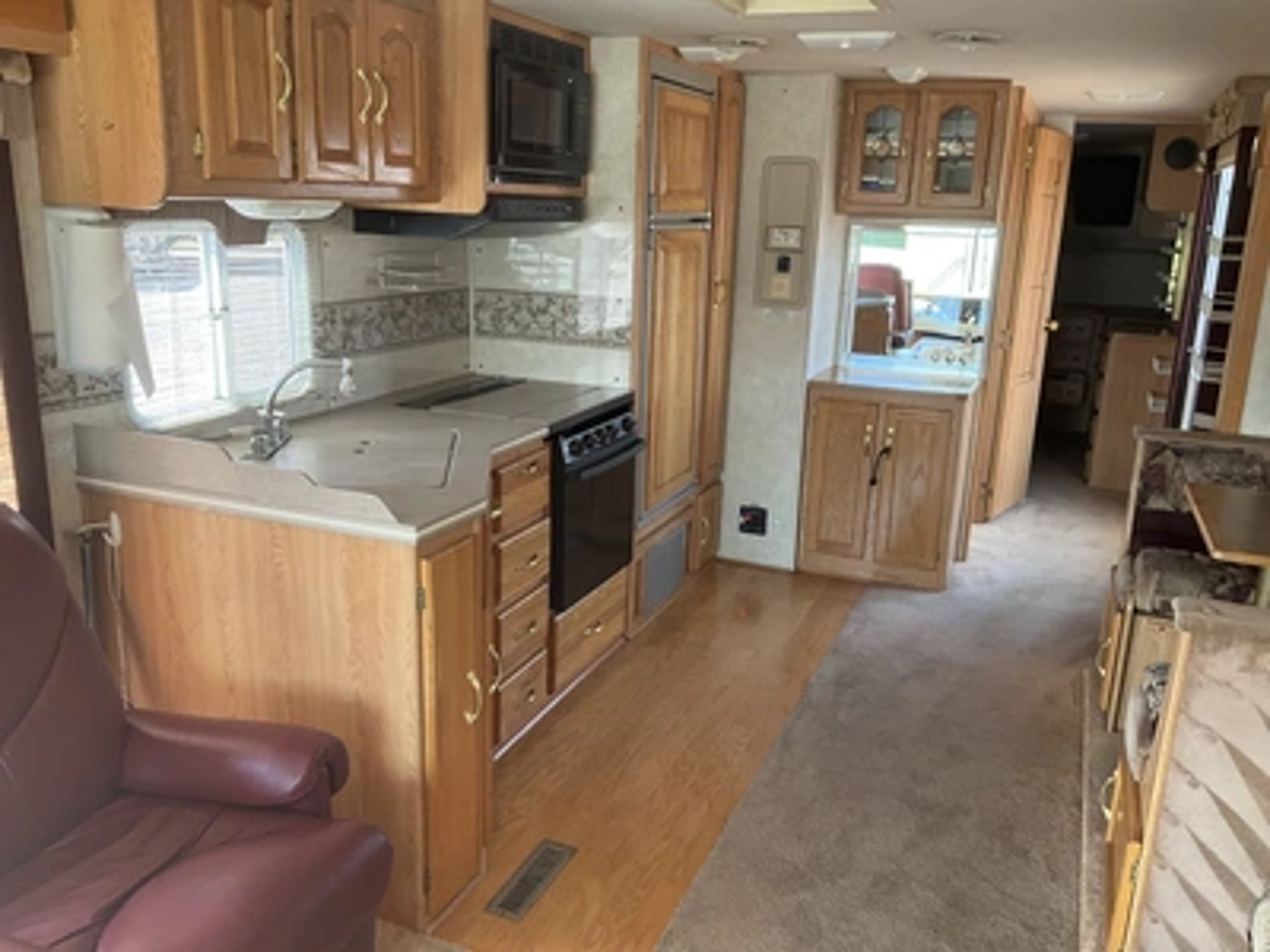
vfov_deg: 48.2
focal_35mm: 29
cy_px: 476
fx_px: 1064
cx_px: 635
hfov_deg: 61.7
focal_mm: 3
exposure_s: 1/97
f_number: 1.8
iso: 64
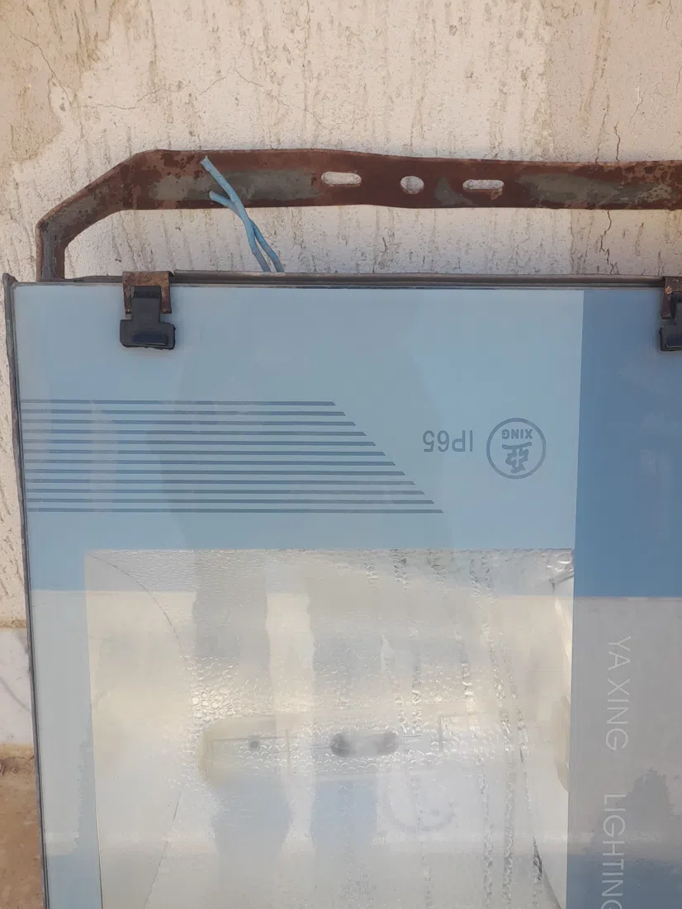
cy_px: 563
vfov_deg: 57.7
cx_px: 383
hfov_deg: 45.4
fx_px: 814
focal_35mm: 31
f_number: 2
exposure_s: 1/213
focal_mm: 4.6
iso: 20
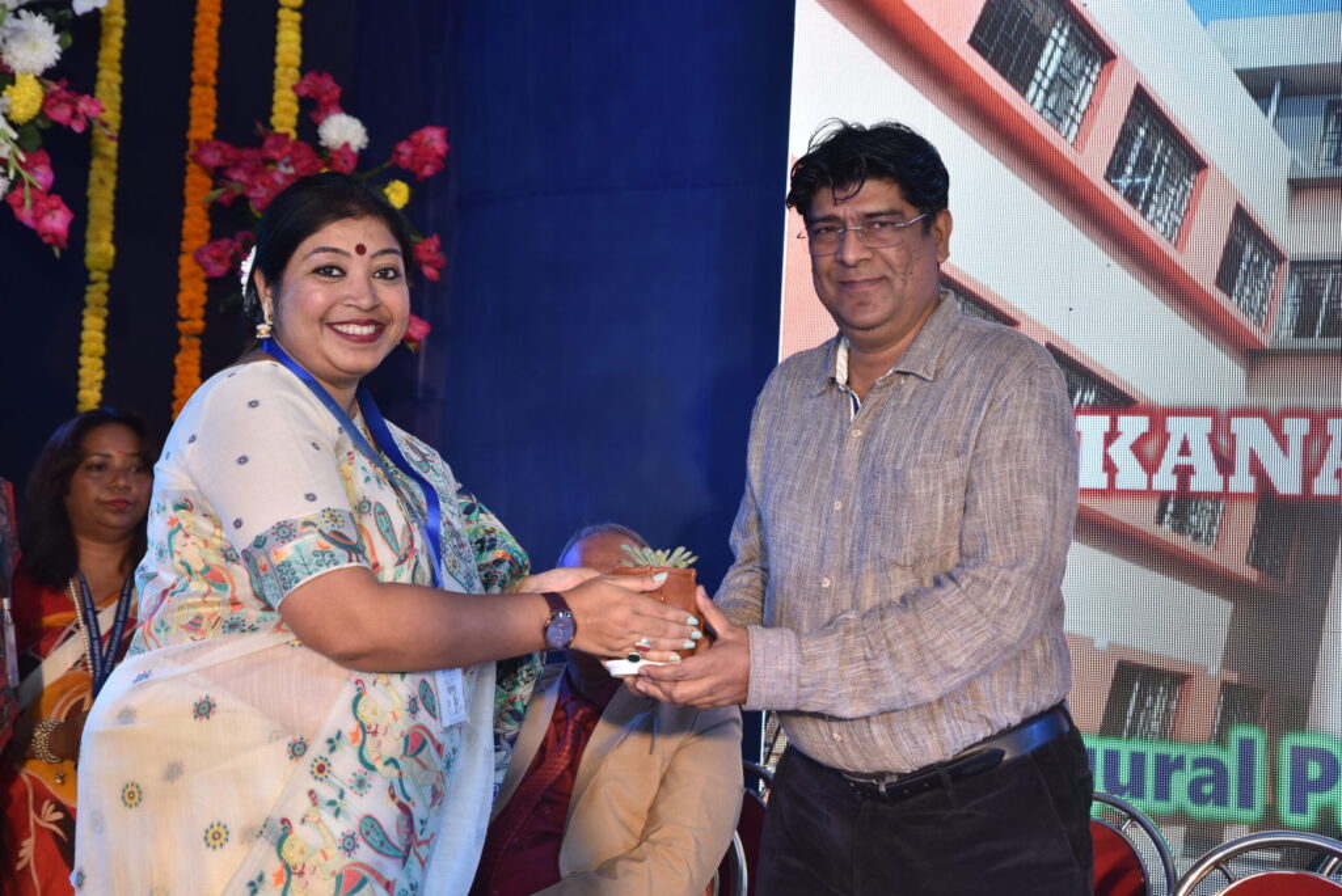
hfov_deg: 32.4
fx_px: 2312
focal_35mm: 62
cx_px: 671
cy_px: 448
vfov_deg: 21.9
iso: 800
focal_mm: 62
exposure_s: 1/125
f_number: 5.6
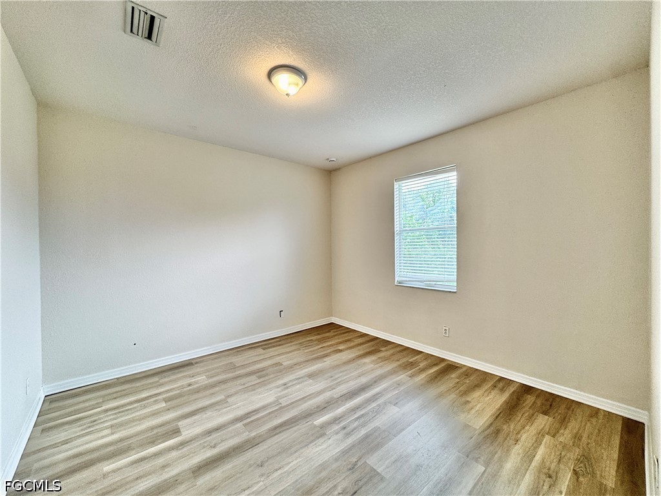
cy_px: 248
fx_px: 267
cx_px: 330
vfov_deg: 85.7
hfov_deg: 102.1
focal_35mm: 14
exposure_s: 1/120
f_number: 2.2
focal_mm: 2.22
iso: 64
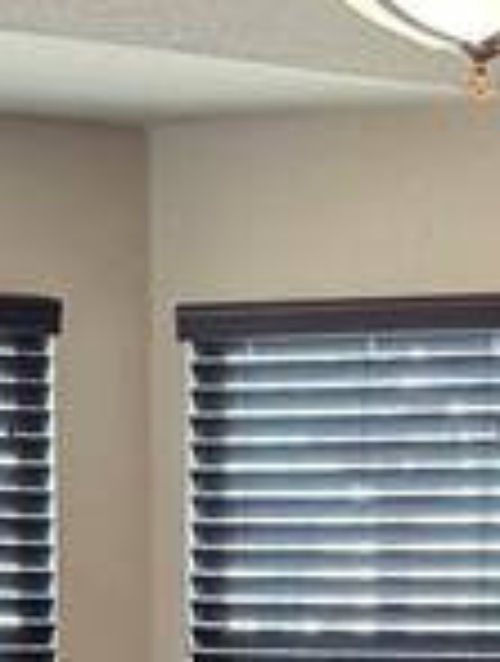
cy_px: 1428
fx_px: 2397
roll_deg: -1.0
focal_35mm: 125
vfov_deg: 13.1
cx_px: 288
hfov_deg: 11.9
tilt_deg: -17.4
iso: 640
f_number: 1.78
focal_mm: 6.76
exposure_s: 1/60
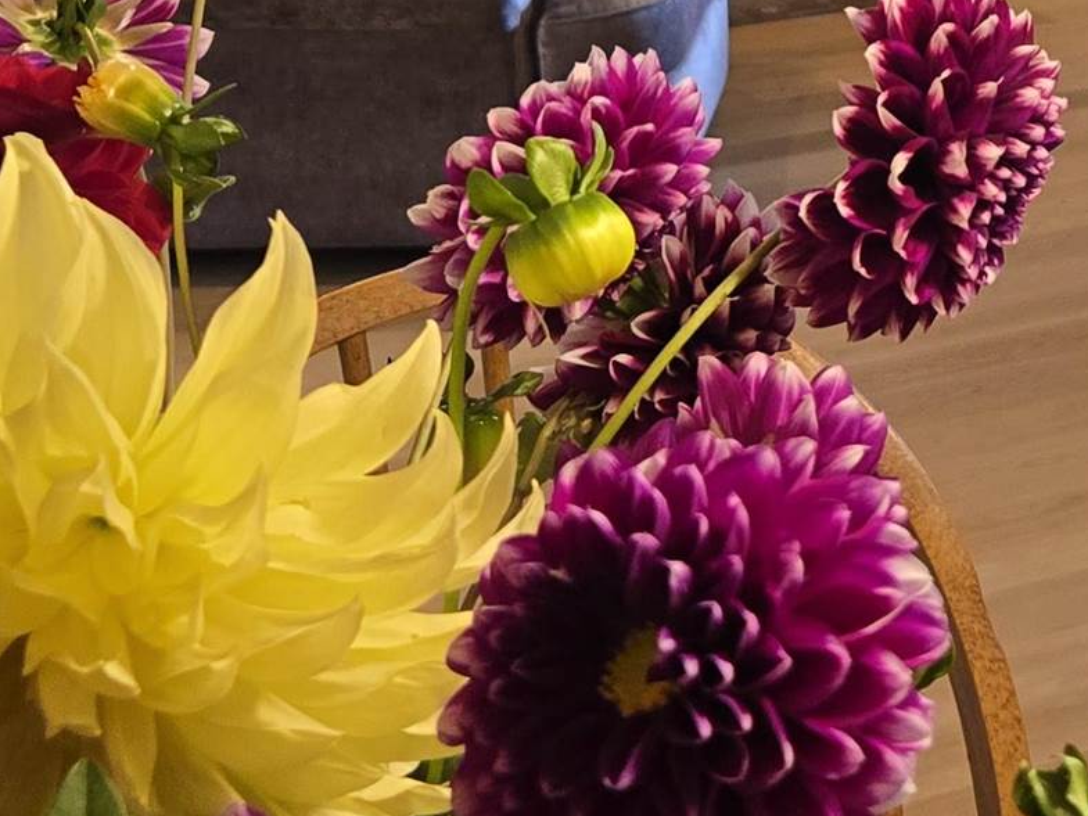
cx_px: 1085
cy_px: -181
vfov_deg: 15.8
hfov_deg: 21.0
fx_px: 2829
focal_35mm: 90
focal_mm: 5.4
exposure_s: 1/120
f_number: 1.8
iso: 160
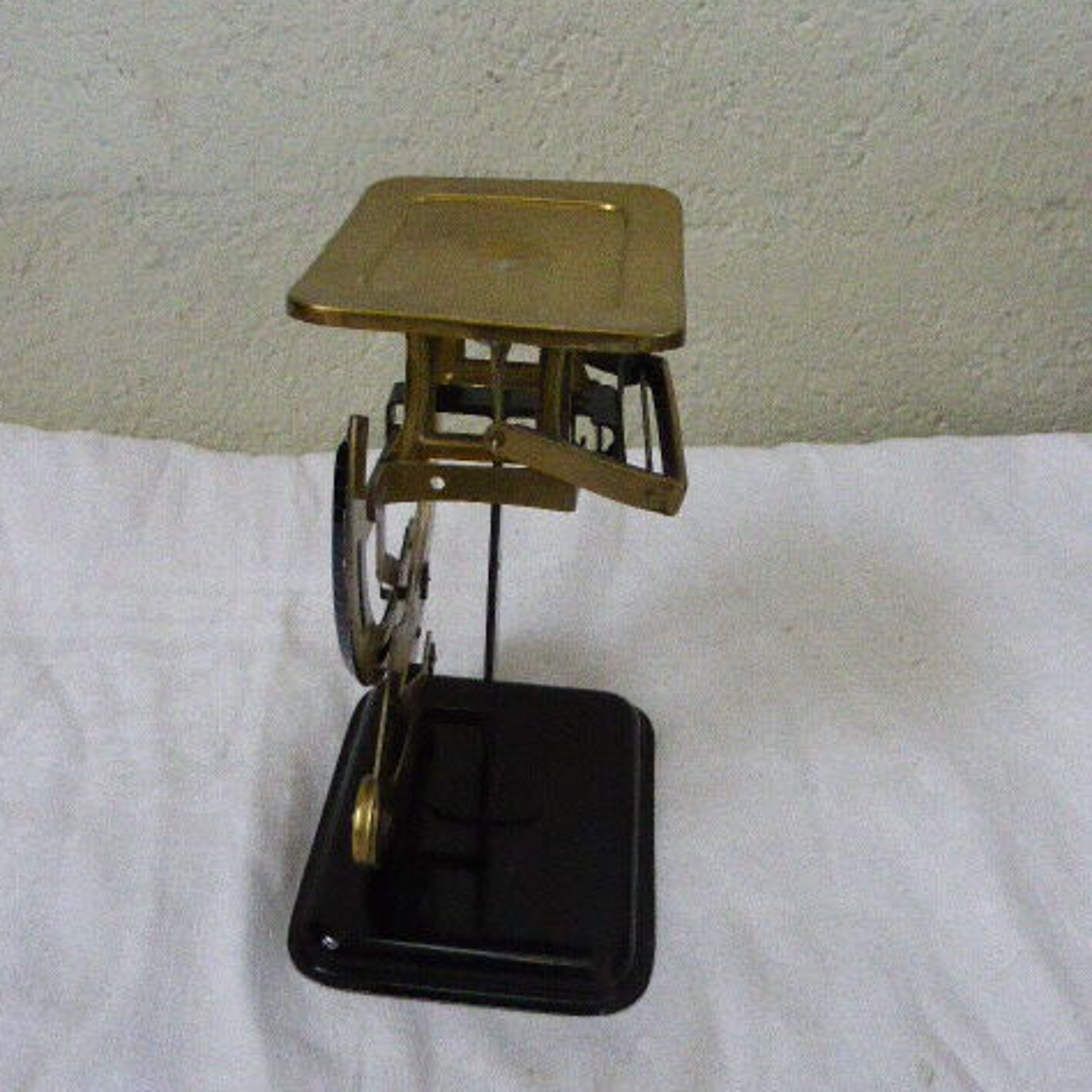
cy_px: 468
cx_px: 541
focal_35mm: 37
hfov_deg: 44.9
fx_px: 1321
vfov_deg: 44.8
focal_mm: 5.4
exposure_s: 1/250
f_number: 3.6
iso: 1250
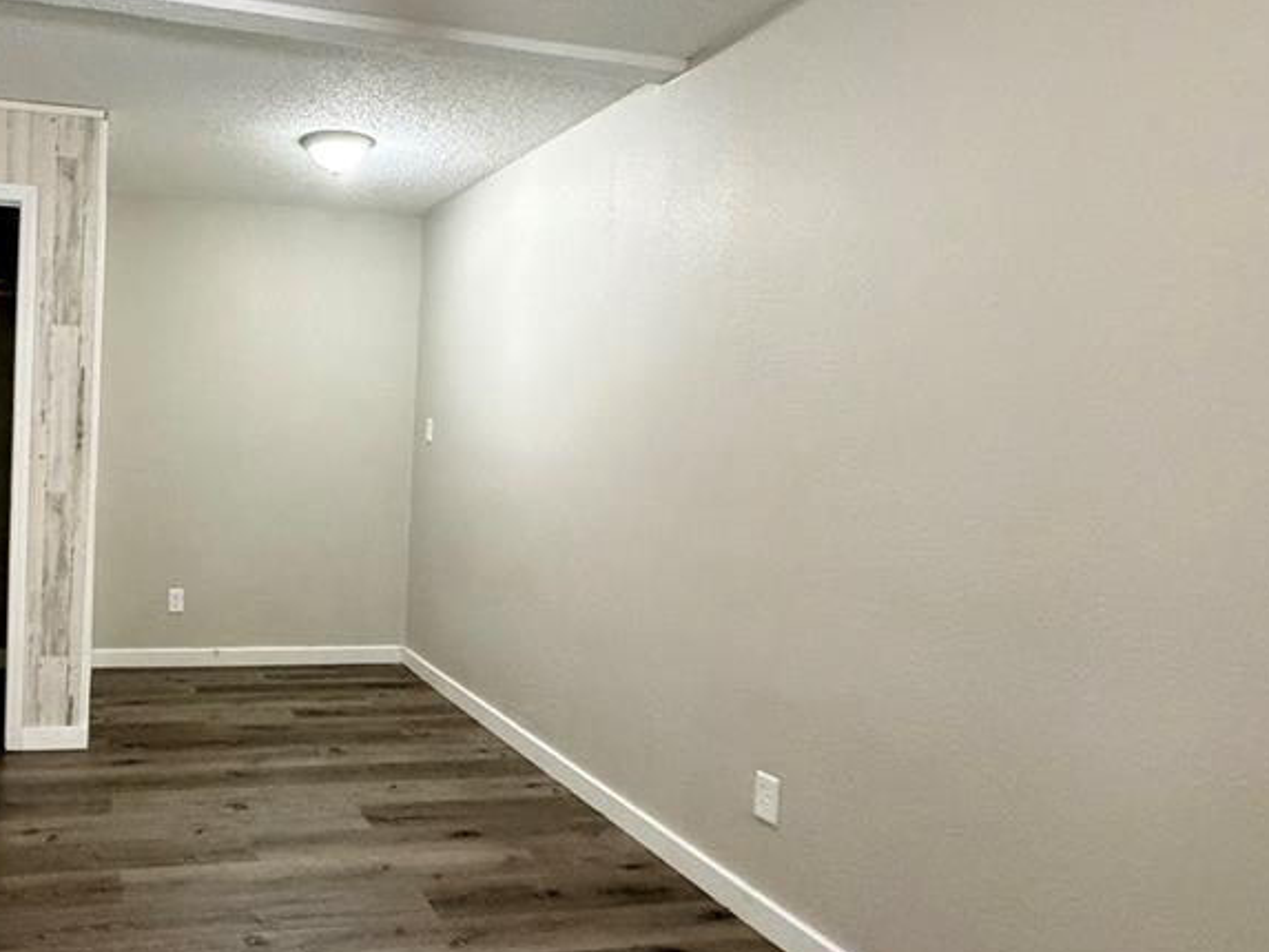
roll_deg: -2.2
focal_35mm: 25
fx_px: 917
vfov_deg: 54.9
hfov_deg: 64.4
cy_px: 451
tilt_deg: -2.2
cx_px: 290
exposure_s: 1/60
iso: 1000
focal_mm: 2.22
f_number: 2.2
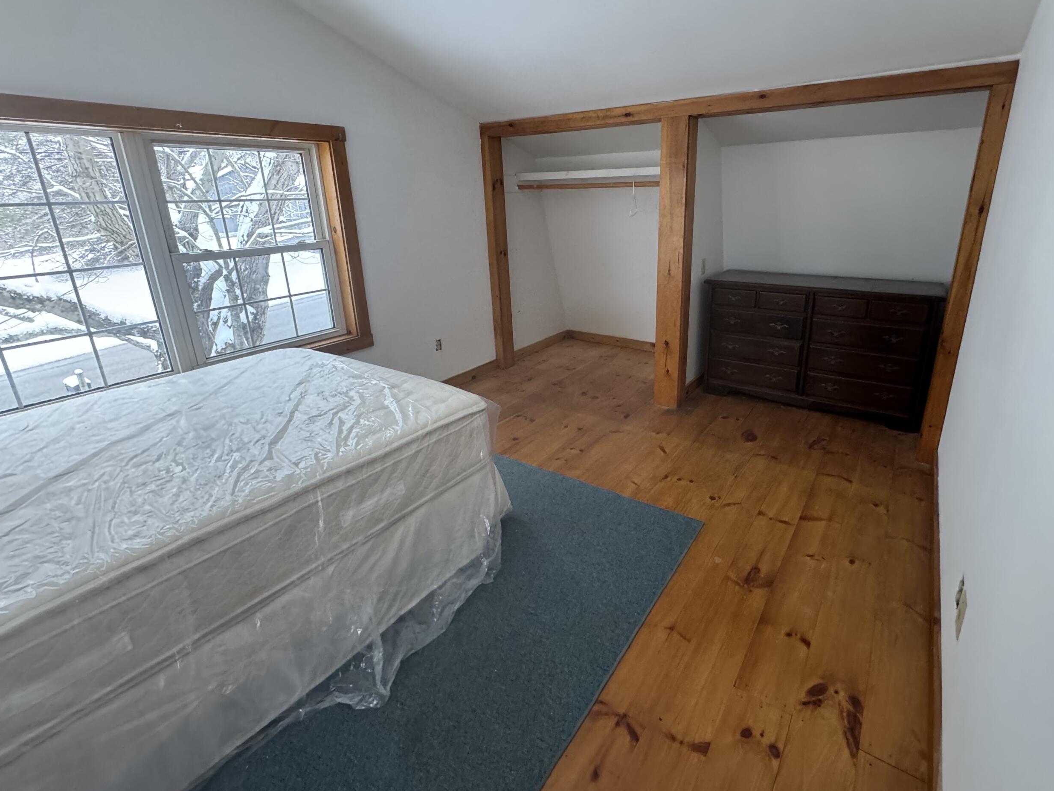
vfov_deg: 74.5
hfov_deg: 90.7
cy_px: 354
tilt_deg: -17.7
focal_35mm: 17
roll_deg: +1.8
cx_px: 583
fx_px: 518
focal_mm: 2.22
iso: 320
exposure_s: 1/78
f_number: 2.2
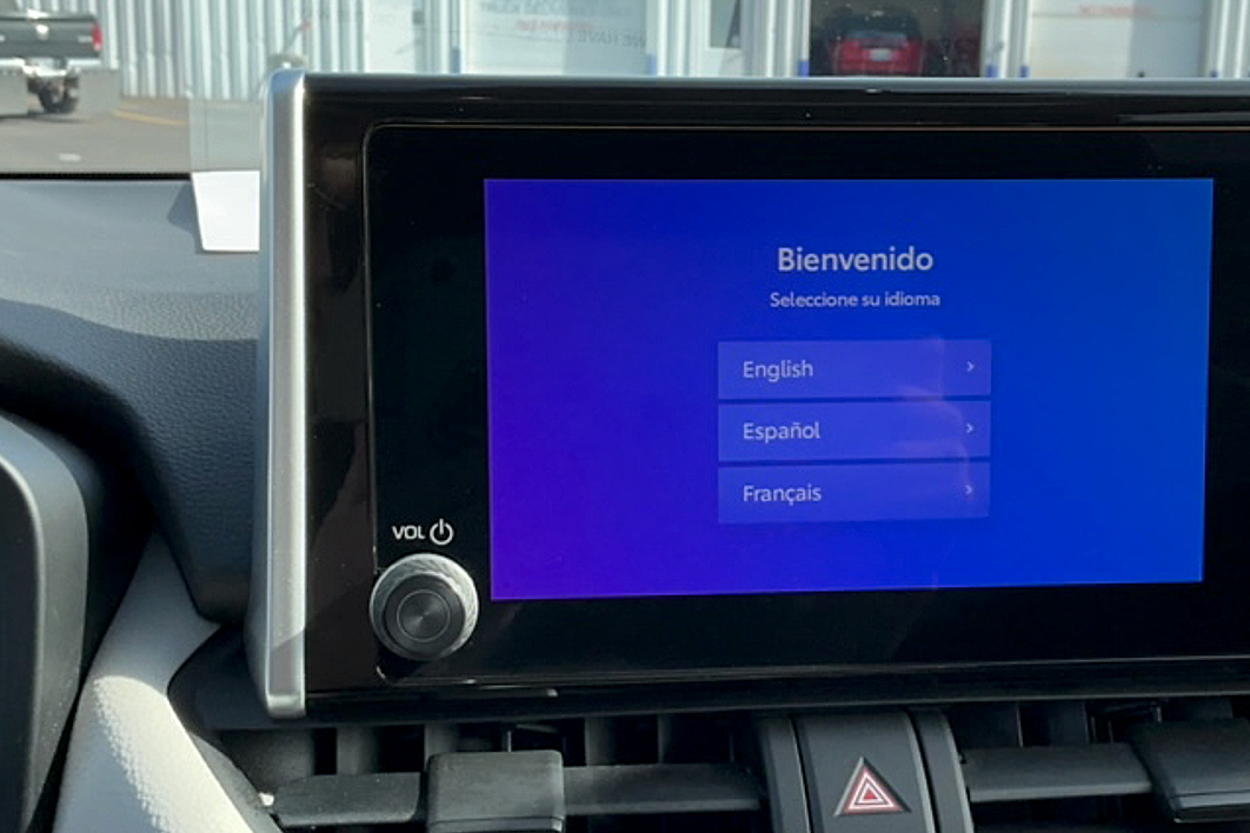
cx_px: 718
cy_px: 485
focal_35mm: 47
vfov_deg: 28.6
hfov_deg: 41.8
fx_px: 1632
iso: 25
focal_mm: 3
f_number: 1.8
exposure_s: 1/340
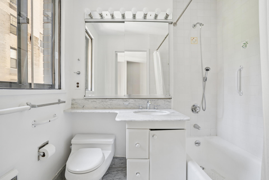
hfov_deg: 93.3
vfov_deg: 70.4
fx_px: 127
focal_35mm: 17
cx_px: 134
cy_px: 90
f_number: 8
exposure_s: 2
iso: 100
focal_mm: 17
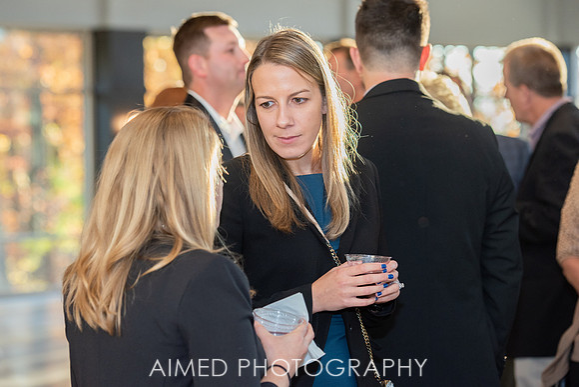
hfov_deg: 16.7
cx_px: 262
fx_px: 1973
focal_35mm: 123
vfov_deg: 11.2
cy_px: 175
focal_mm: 112
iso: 1000
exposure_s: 1/200
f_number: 4.5
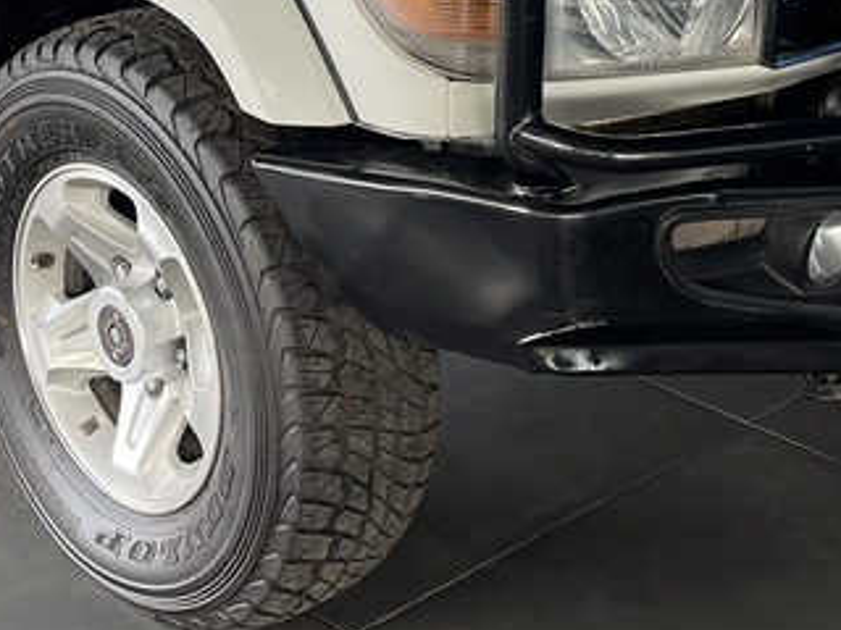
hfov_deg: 24.3
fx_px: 1944
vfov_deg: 17.7
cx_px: 302
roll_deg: +1.3
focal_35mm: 80
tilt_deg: -15.0
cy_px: -92
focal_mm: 5.1
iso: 80
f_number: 1.6
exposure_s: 1/121
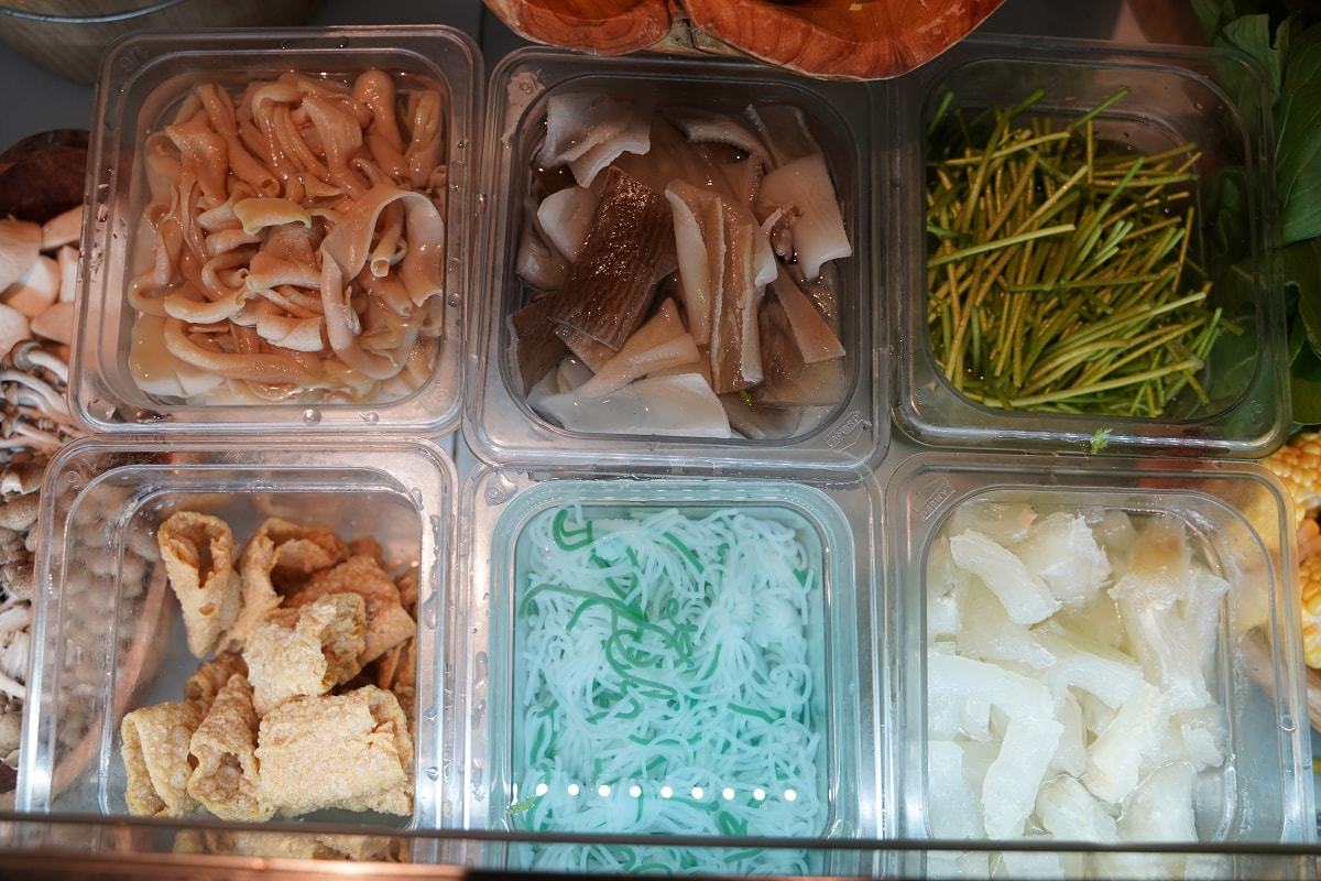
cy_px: 440
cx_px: 660
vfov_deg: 43.6
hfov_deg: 61.9
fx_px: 1101
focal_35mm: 30
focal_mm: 30
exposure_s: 1/160
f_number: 4
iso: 800
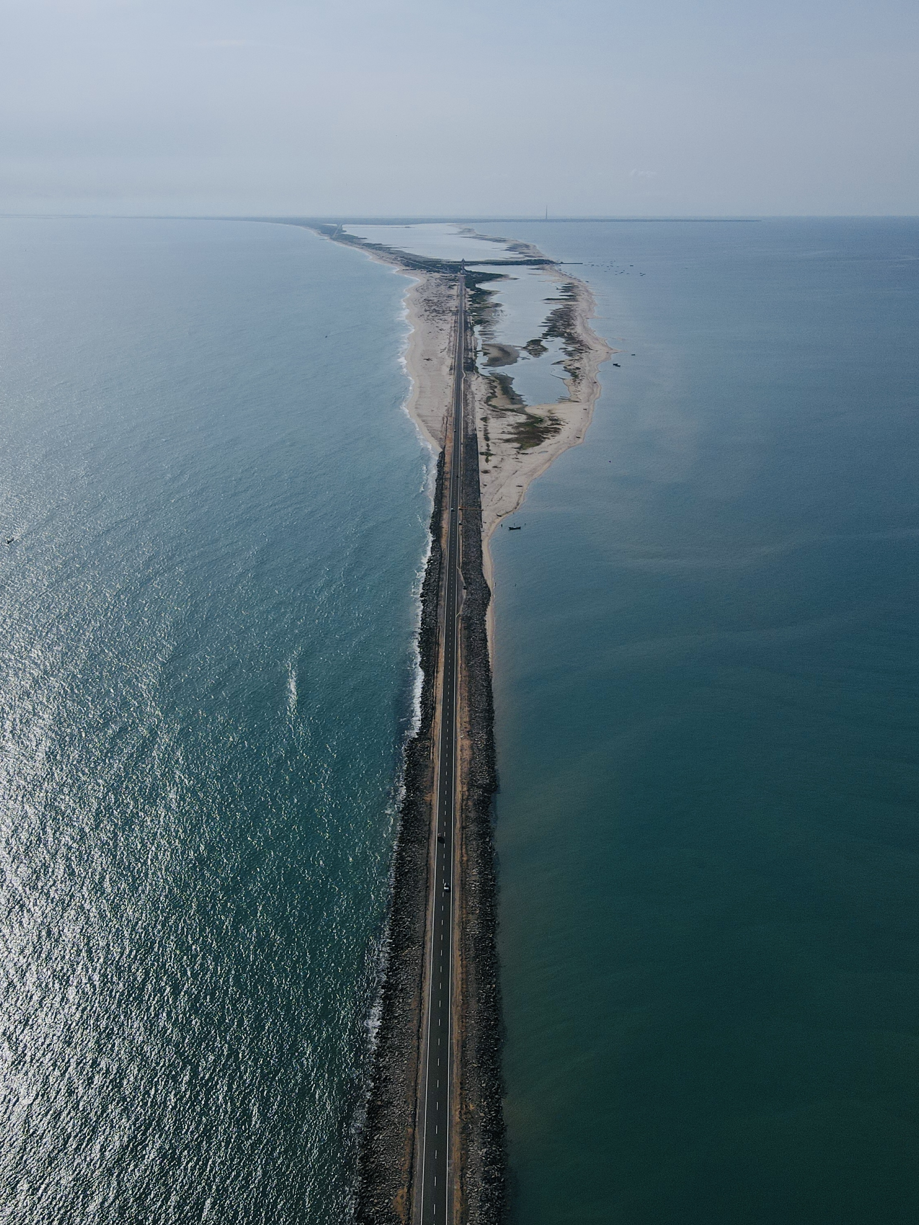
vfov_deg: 71.6
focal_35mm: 24
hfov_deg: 56.8
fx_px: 850
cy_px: 612
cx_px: 460
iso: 100
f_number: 2.8
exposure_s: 1/3200
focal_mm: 4.5
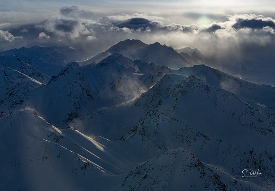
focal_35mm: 106
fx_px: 821
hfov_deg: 19.0
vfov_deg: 13.3
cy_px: 100
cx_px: 171
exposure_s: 1/1250
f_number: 20
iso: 320
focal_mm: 82
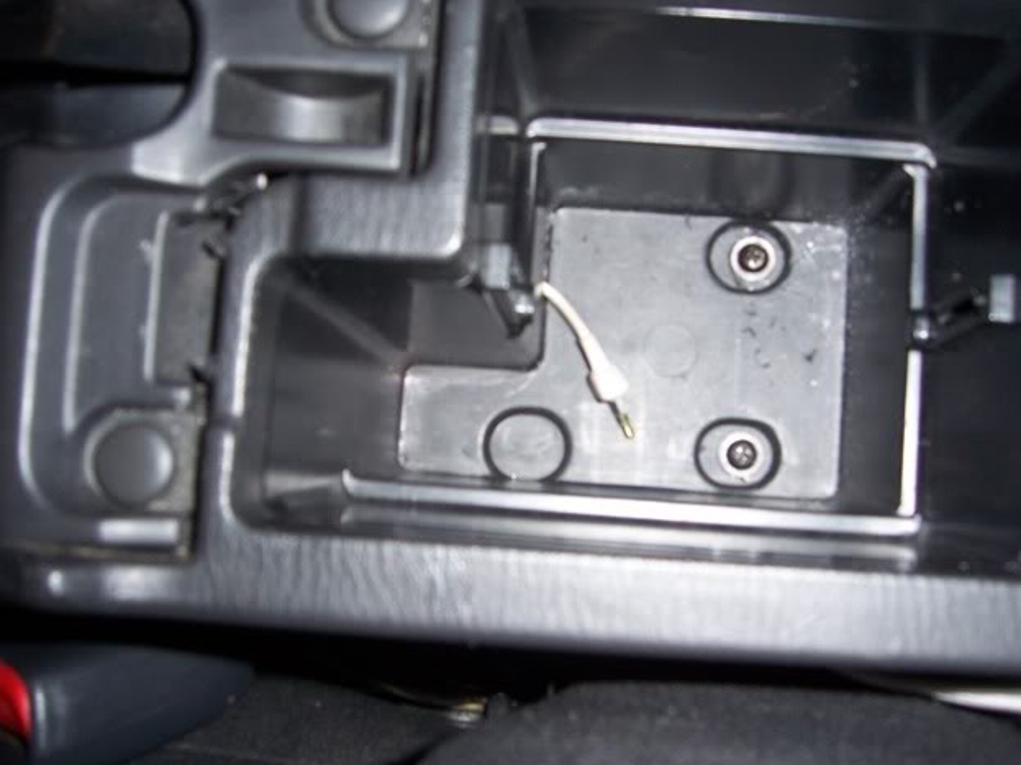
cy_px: 378
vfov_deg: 38.7
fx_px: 1091
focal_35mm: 37
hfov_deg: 50.1
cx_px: 511
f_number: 3
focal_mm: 6
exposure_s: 1/60
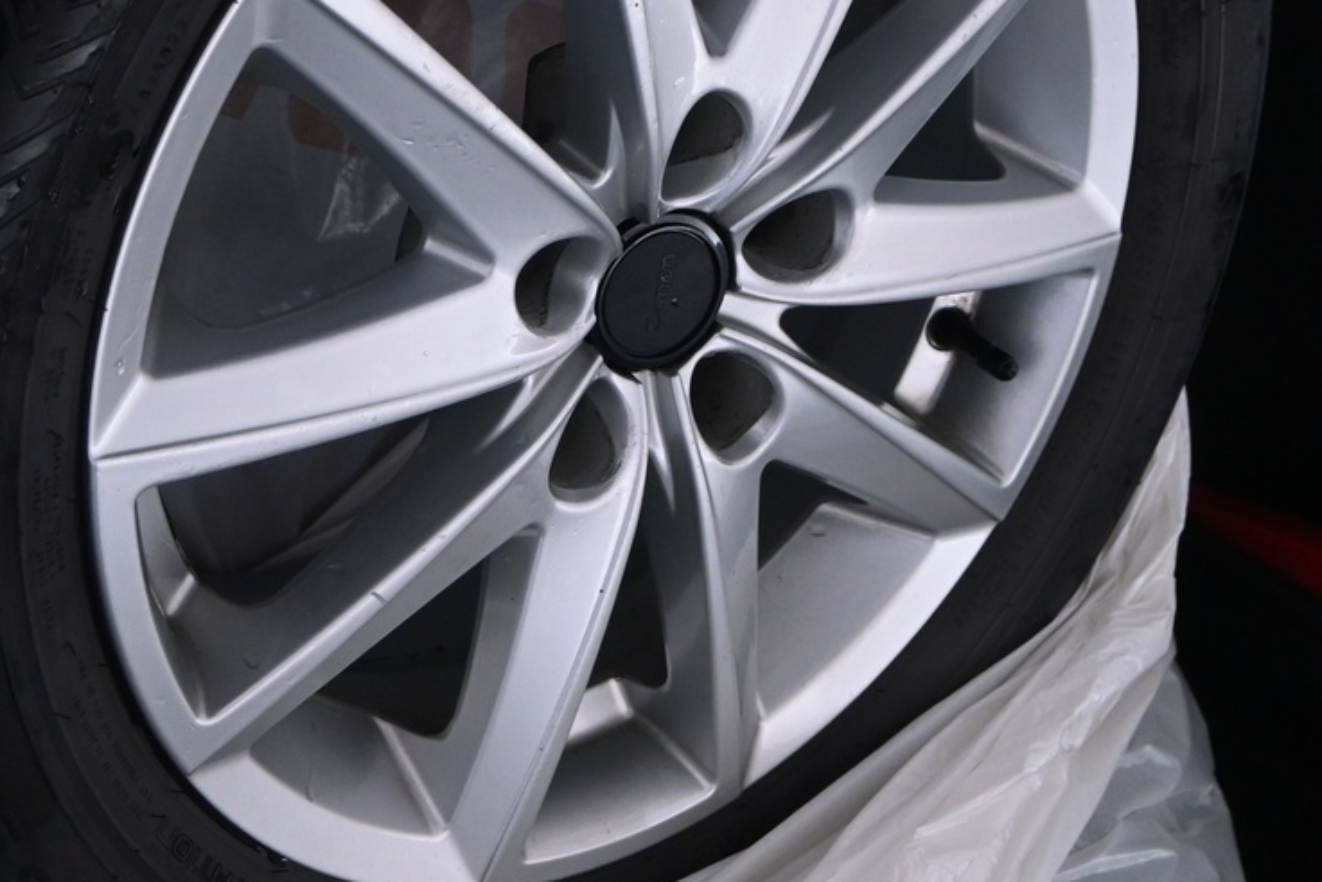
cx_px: 489
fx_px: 2485
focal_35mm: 68
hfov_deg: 29.7
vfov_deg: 19.9
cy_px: 149
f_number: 3.8
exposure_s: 1/40
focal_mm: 20.5
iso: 1000
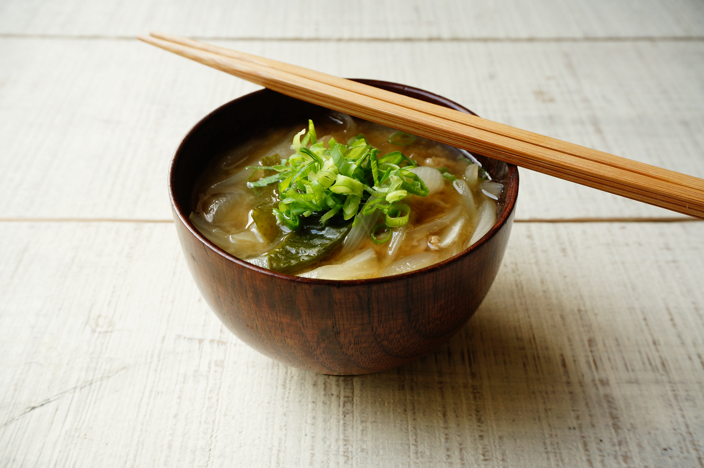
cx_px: 352
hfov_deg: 51.3
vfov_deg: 35.4
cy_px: 234
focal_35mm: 38
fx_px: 733
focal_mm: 25
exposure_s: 1/25
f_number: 8
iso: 200
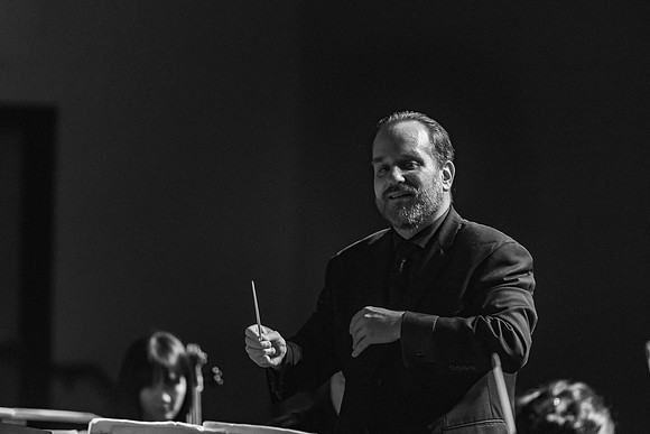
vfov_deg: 4.9
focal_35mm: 280
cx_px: 325
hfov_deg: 7.4
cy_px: 217
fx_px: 5057
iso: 5000
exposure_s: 1/250
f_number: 4
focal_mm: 280
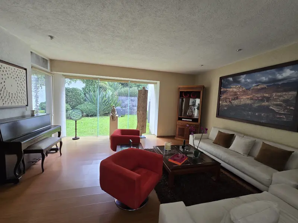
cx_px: 149
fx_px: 112
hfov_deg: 106.2
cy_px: 112
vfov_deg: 89.9
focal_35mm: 13
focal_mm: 2.2
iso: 64
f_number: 2.2
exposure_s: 1/60
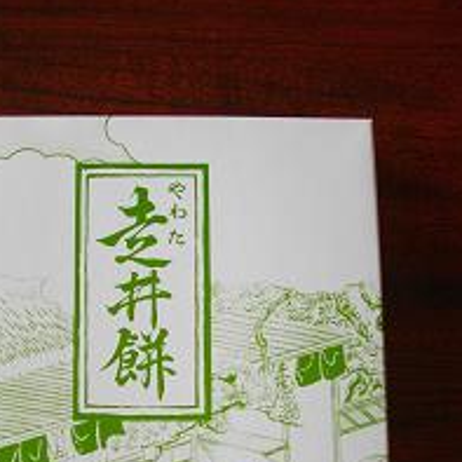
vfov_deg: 29.6
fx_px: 846
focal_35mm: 56
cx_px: 138
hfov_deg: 30.2
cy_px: 390
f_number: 2.9
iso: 200
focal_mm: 5.7
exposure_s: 1/100
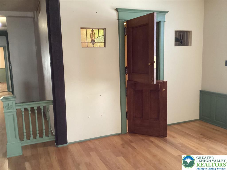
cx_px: 114
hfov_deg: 58.4
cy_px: 85
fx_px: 203
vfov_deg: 45.4
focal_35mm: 31
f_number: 2.4
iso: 400
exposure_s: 1/30
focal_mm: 3.3
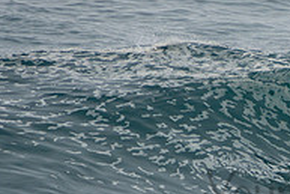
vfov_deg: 0.8
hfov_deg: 1.1
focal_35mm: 1804
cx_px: 362
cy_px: 180
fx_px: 14543
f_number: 5.6
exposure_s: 1/1250
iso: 360
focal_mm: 400
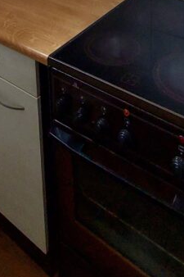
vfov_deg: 32.7
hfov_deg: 32.5
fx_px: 315
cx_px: 70
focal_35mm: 41
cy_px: -98
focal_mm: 1.74
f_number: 2.2
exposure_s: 1/50
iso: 200
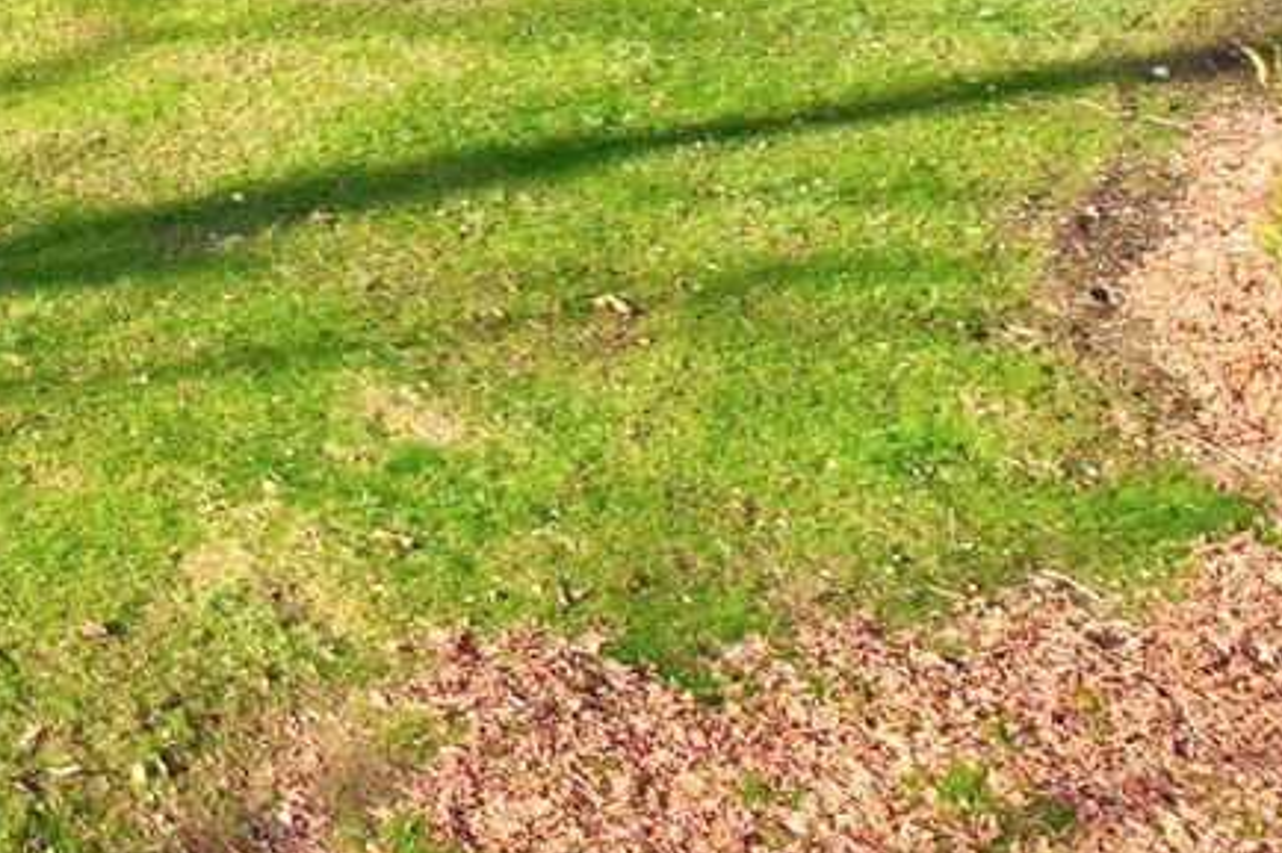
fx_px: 3061
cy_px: -43
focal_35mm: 86
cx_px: -815
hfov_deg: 19.5
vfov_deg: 15.5
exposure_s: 1/1000
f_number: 2.8
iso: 120
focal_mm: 8.4
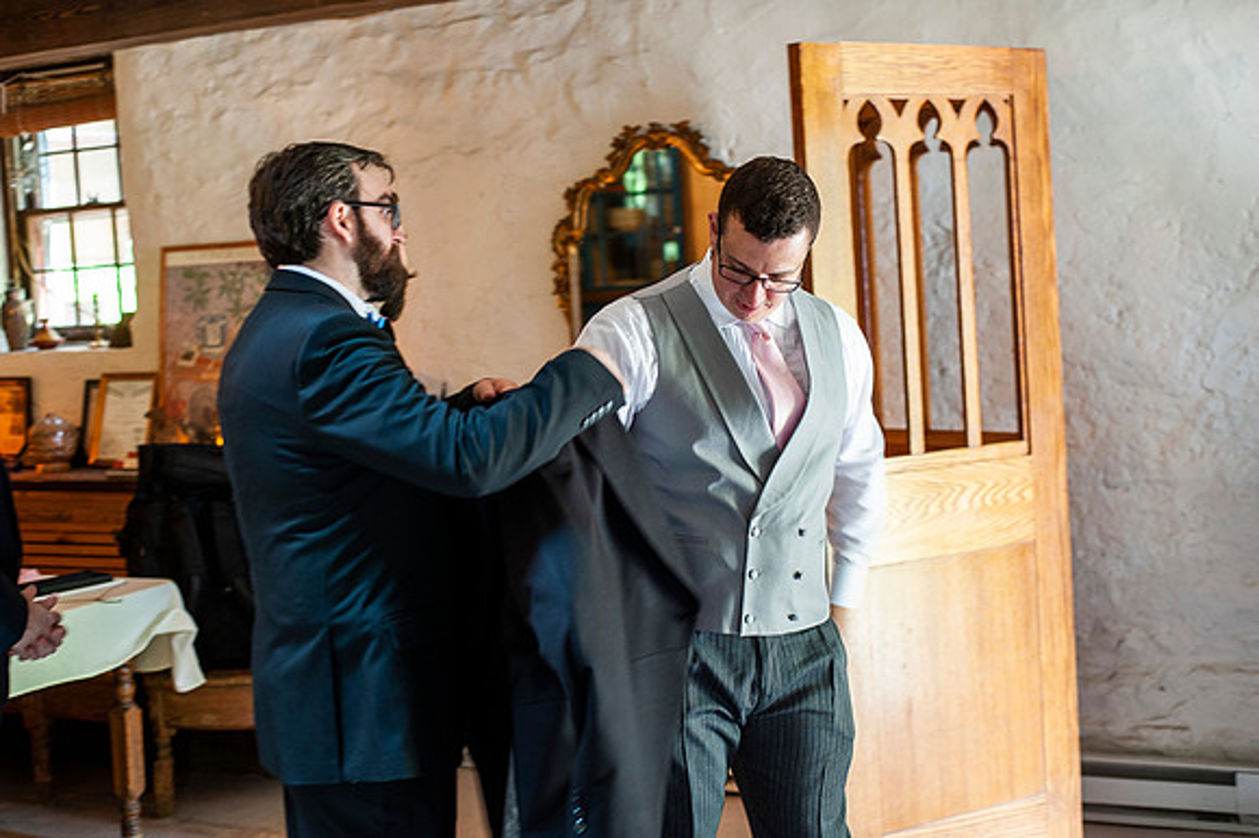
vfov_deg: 25.4
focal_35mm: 53
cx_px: 590
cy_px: 393
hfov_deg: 37.4
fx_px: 1857
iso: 1000
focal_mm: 50
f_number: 2.8
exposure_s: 1/40
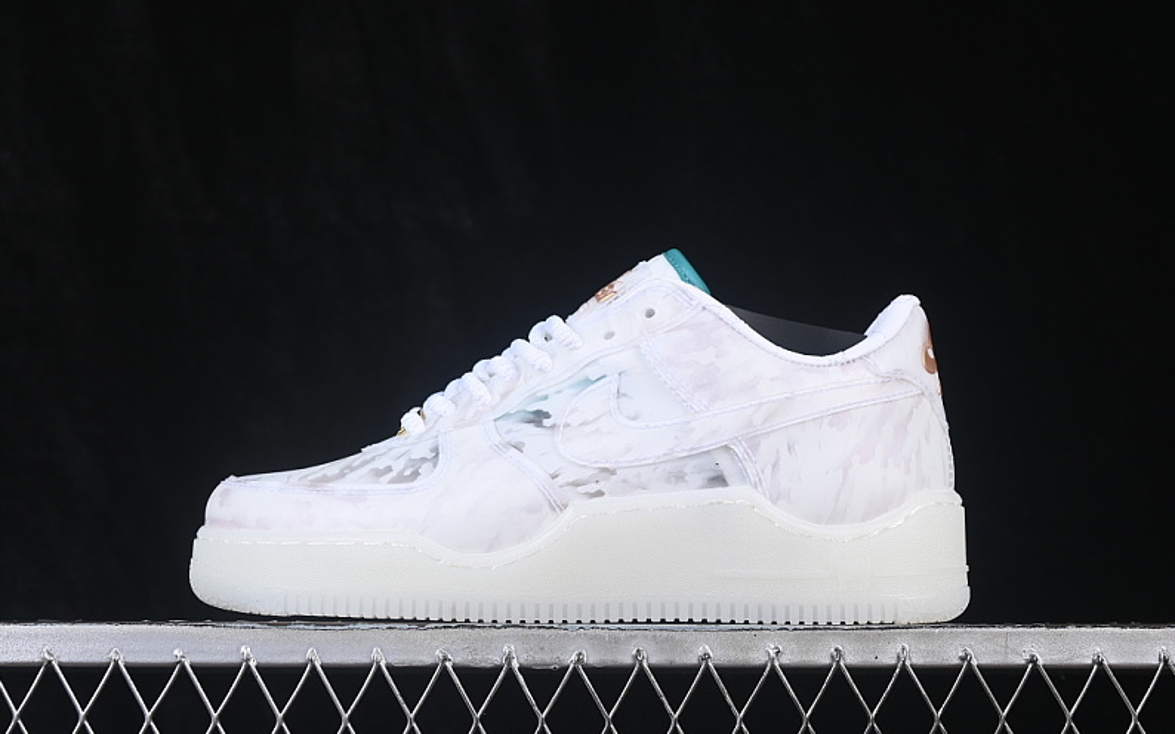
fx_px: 2465
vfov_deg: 16.9
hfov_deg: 26.8
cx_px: 588
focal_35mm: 77
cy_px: 378
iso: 160
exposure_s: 1/80
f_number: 8
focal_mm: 50
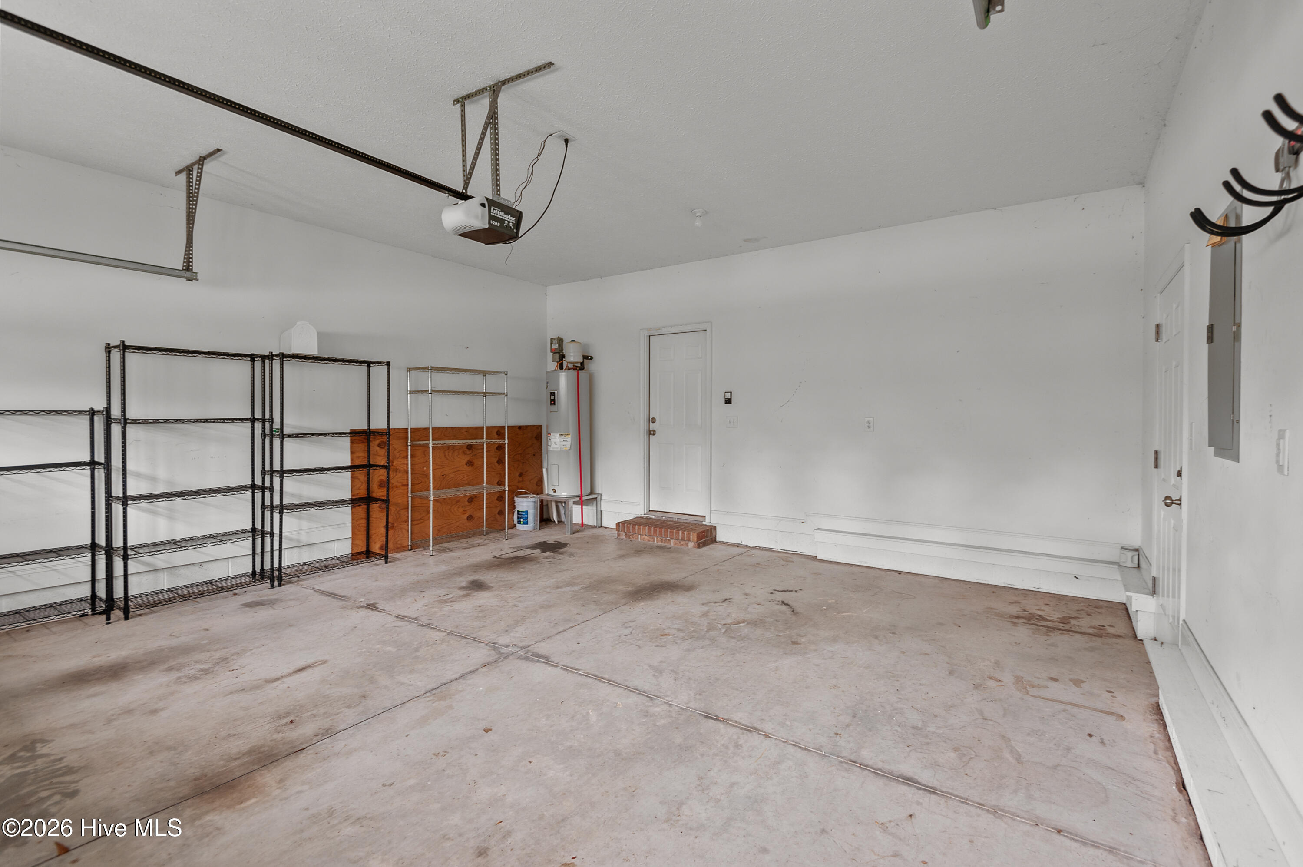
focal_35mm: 16
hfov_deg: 96.8
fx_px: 579
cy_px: 434
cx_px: 652
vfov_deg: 73.7
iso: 400
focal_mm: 16
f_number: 4
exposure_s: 1/3
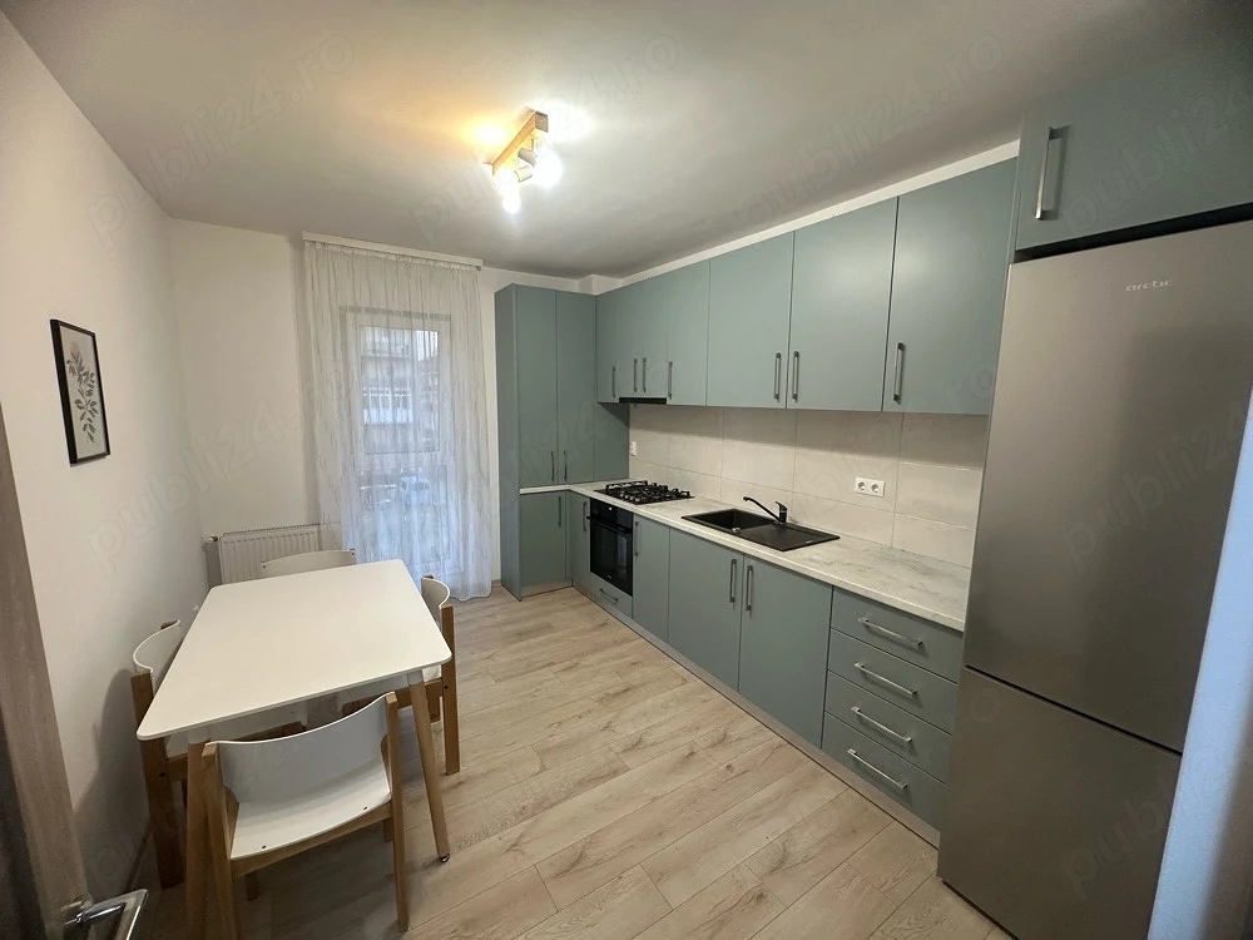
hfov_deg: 102.1
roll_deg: -0.4
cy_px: 470
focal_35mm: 14
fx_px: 507
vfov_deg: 85.7
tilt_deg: -7.7
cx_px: 626
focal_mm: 2.22
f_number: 2.2
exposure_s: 1/50
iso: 160
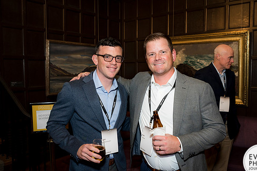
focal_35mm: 32
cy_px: 91
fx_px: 228
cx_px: 138
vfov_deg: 41.1
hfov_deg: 58.7
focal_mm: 26
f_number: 5
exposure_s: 1/125
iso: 800
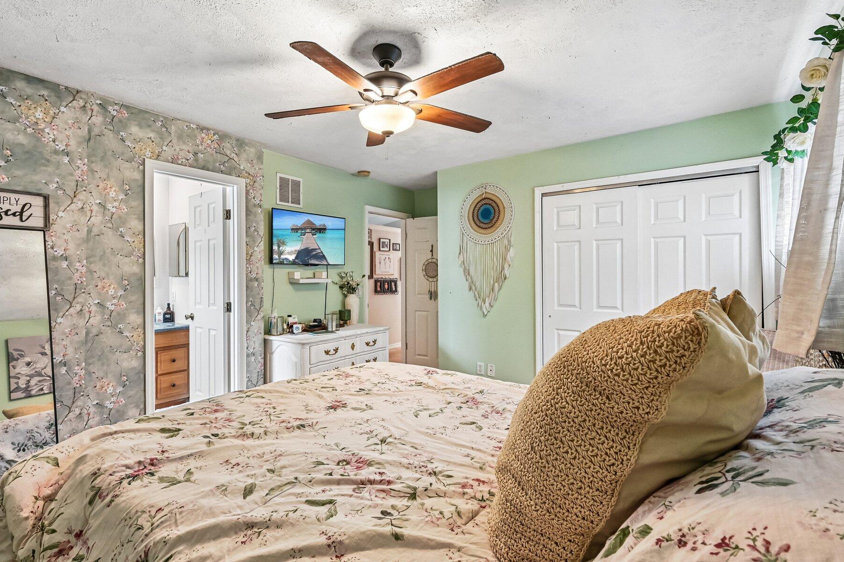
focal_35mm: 16
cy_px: 294
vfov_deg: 73.7
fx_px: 375
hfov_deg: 96.7
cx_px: 405
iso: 2500
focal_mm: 14
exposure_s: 1/20
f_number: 10
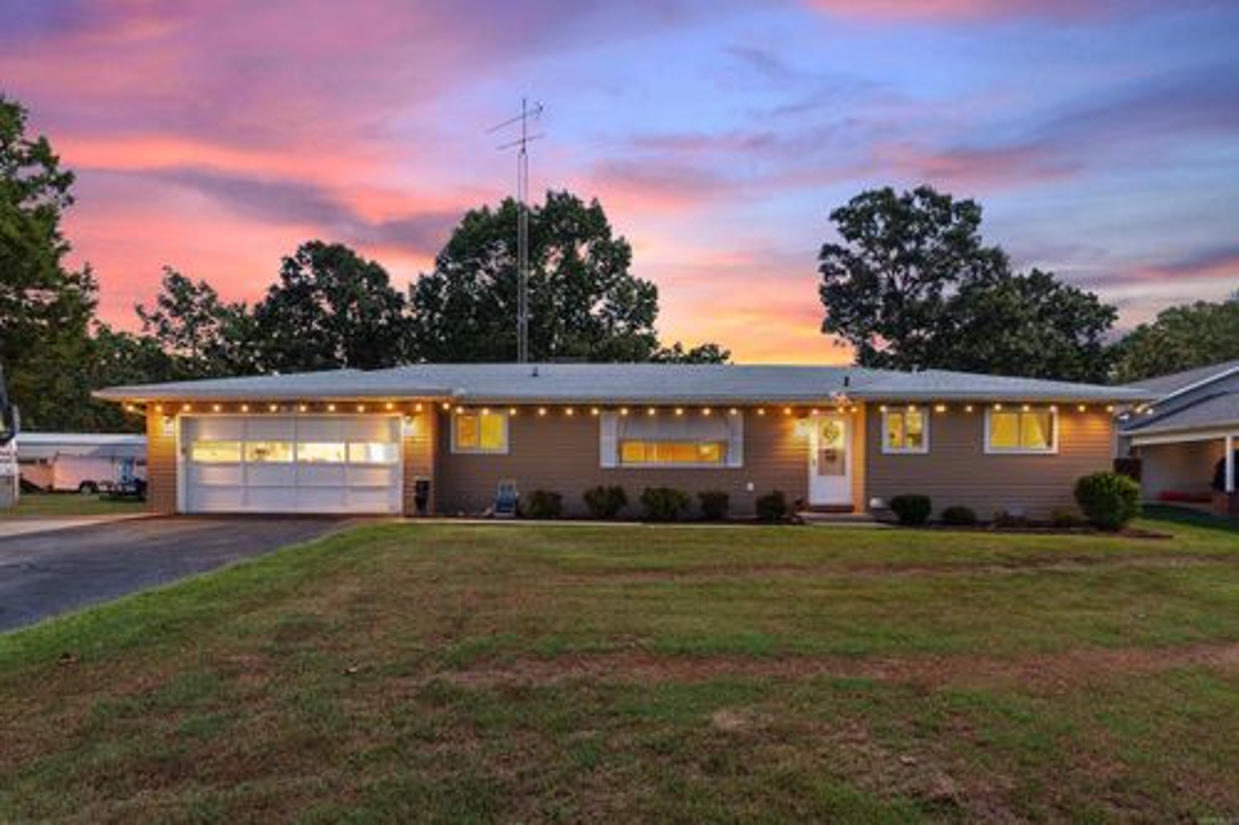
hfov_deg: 92.5
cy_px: 412
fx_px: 593
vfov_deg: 69.6
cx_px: 620
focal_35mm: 17
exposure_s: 1/160
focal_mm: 11.5
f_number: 8
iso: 320
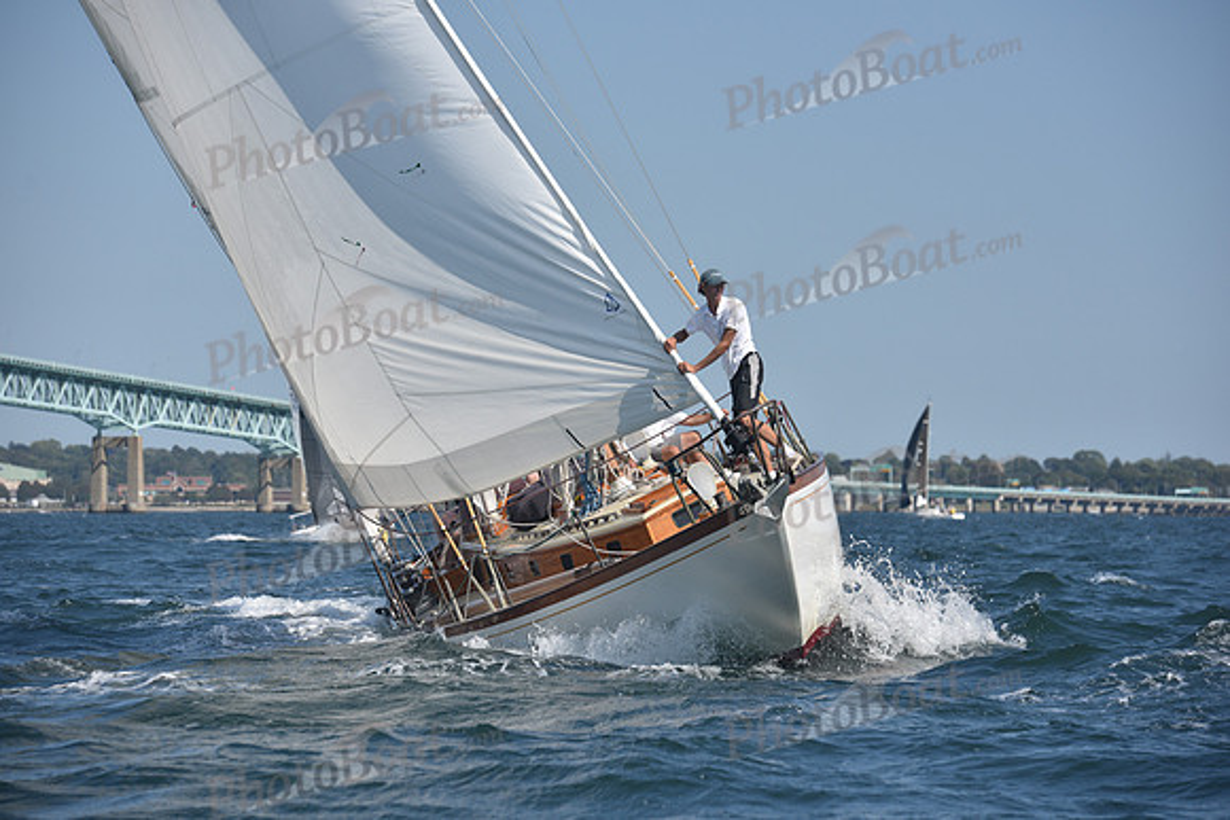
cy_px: 410
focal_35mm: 150
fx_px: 5126
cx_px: 615
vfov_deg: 9.2
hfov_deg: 13.7
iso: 250
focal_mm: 150
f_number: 5.6
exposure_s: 1/1000
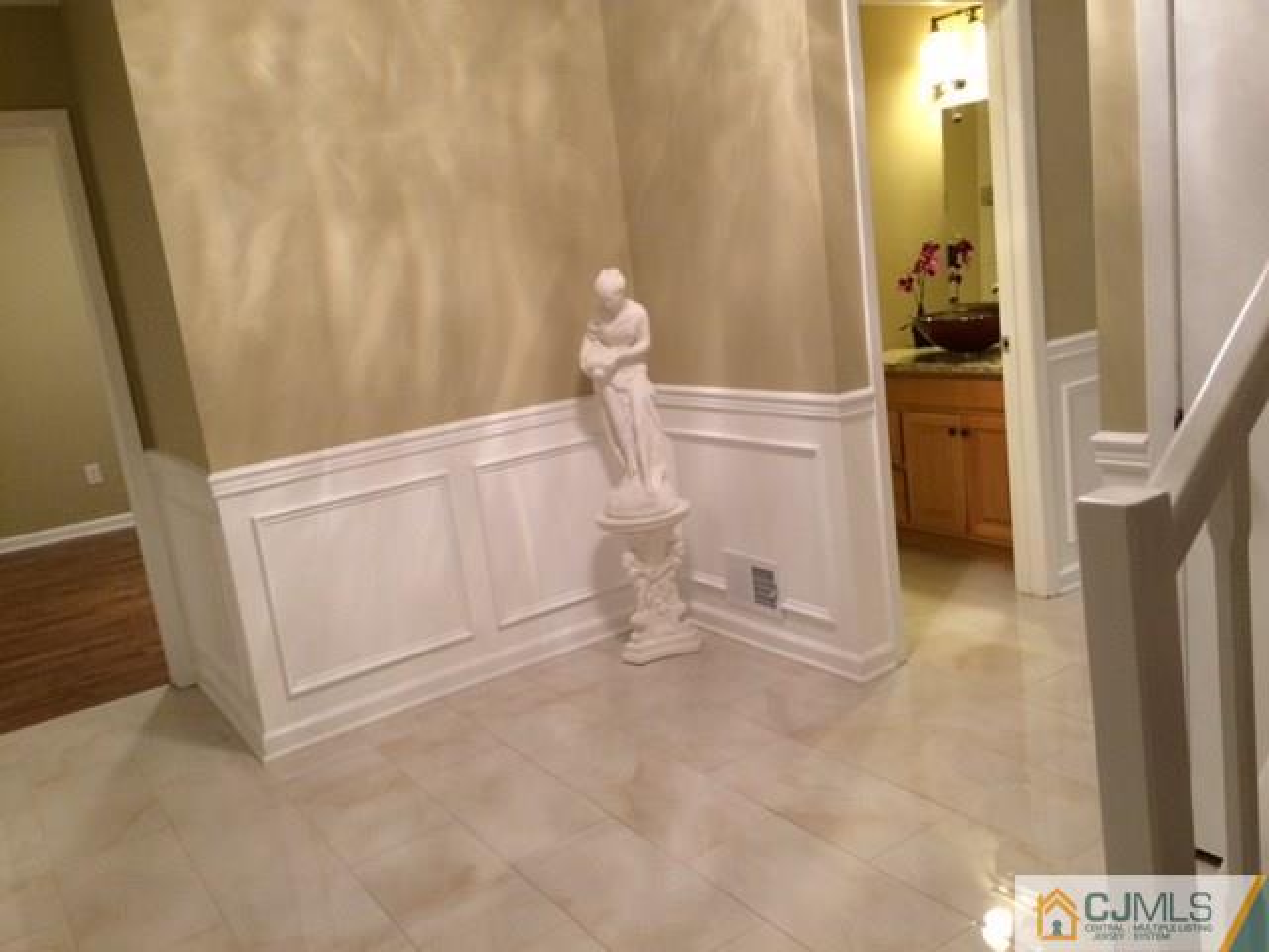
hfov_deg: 61.7
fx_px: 1063
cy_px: 476
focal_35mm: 29
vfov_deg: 48.2
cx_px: 634
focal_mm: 4.15
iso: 200
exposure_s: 1/33
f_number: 2.2
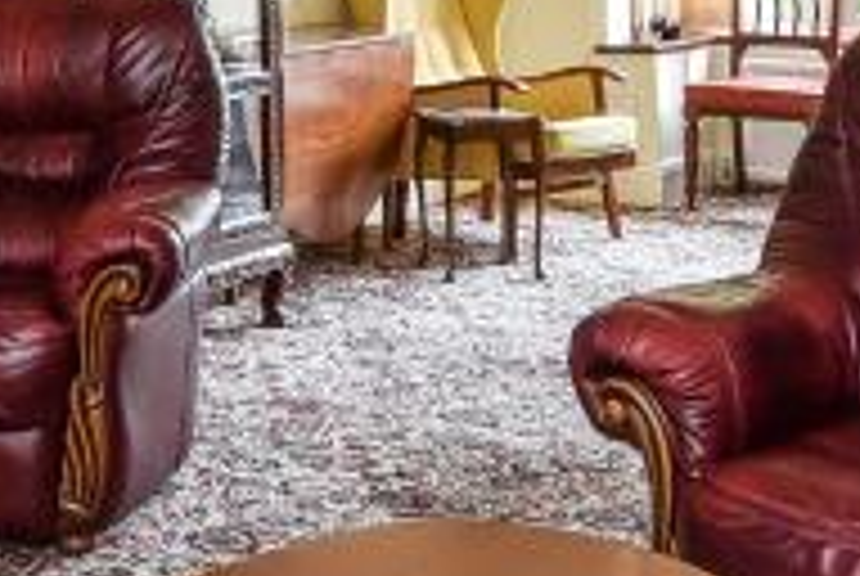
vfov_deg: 17.4
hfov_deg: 25.6
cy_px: -104
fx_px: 1794
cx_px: -5
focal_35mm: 75
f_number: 9
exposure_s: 1/6
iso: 640
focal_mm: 14
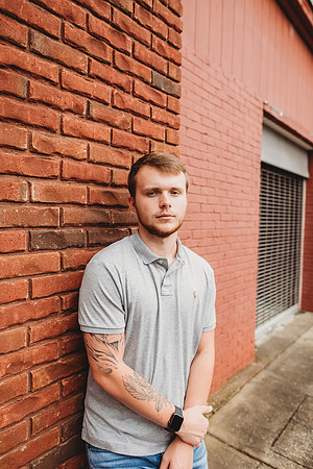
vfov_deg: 73.7
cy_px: 234
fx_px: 313
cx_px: 156
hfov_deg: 53.1
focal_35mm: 24
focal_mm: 24
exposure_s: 1/125
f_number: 3.2
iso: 125
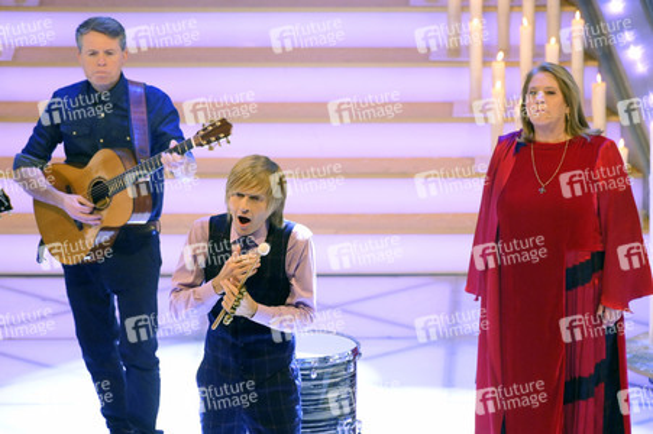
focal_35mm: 440
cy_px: 217
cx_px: 326
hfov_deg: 4.7
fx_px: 7975
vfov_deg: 3.1
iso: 12800
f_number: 5.6
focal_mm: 440
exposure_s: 1/400
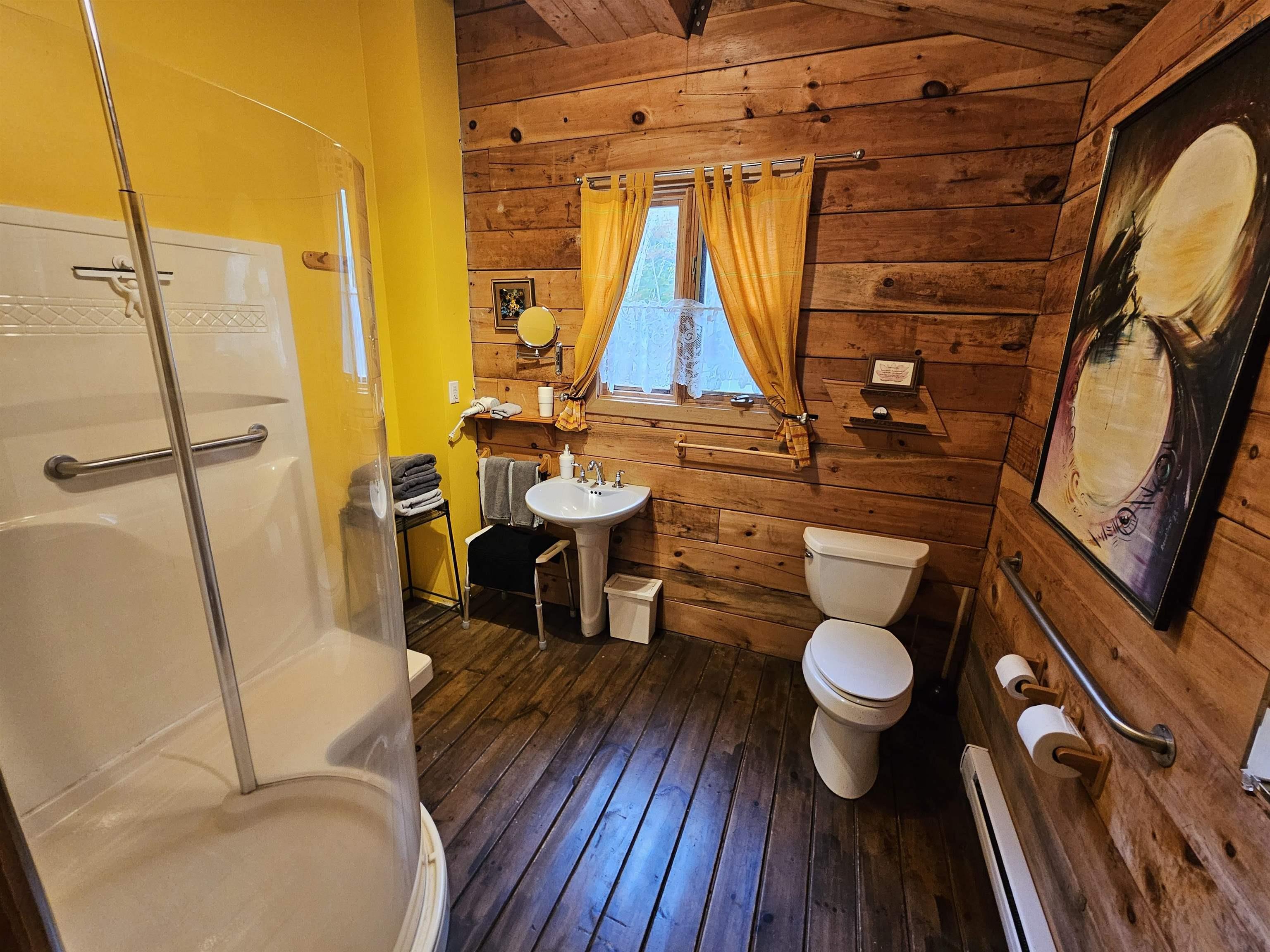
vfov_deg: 89.9
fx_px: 477
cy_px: 476
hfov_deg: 106.2
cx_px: 635
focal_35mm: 13
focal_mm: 2.2
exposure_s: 1/60
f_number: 2.2
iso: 320
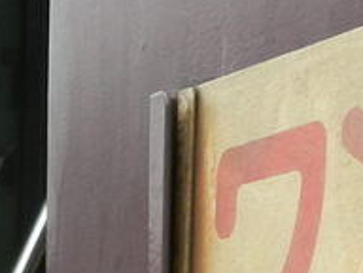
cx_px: -100
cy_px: 537
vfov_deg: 6.1
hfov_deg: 8.2
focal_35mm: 238
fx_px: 2496
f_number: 5.6
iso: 160
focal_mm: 6.7
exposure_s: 1/50
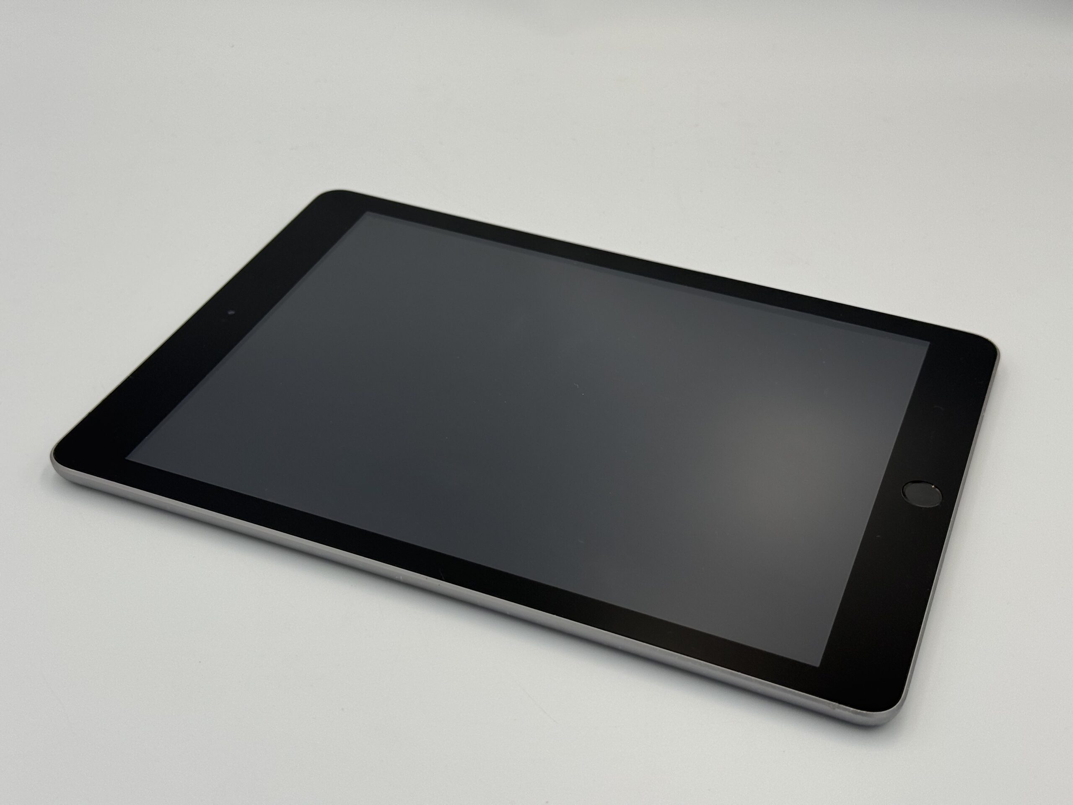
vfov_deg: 30.3
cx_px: 536
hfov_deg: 39.7
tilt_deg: -36.8
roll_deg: -1.1
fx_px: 1488
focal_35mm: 48
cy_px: 402
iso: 64
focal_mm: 6.76
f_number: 1.78
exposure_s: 1/747
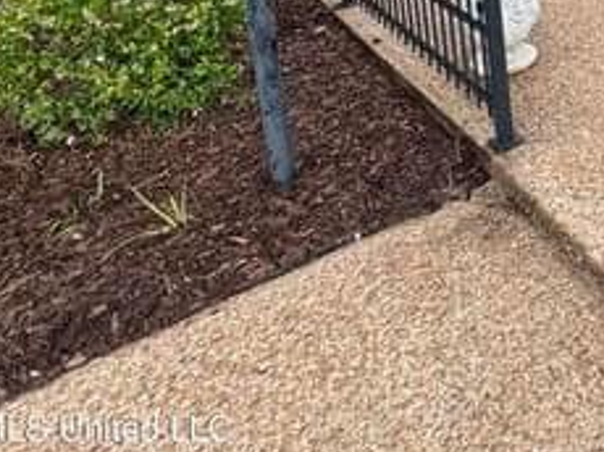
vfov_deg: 29.3
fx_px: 680
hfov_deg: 37.9
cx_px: 699
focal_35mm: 39
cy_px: -145
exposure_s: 1/109
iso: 40
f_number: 2.2
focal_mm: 2.2
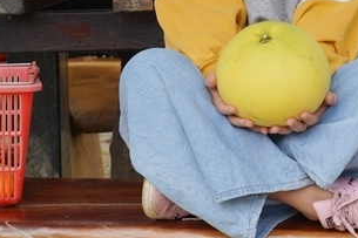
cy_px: -131
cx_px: 311
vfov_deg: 7.2
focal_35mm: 187
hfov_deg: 10.9
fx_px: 1859
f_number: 5.6
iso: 100
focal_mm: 57
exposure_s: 1/250
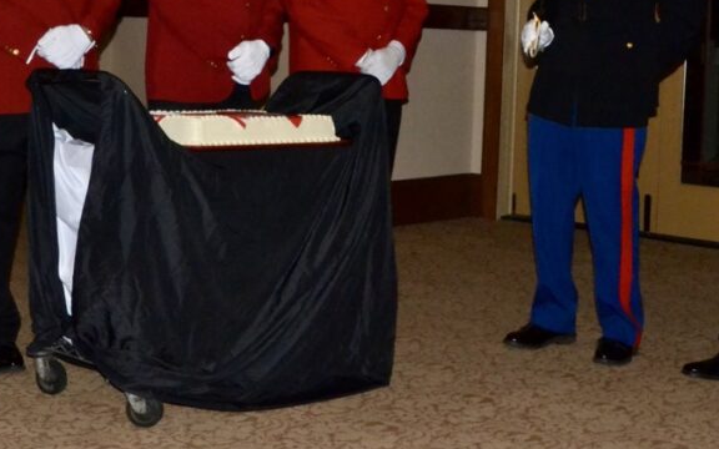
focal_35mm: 68
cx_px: 321
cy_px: 89
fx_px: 1331
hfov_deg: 30.2
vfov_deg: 19.0
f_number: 20
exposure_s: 1/60
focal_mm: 25
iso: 3200
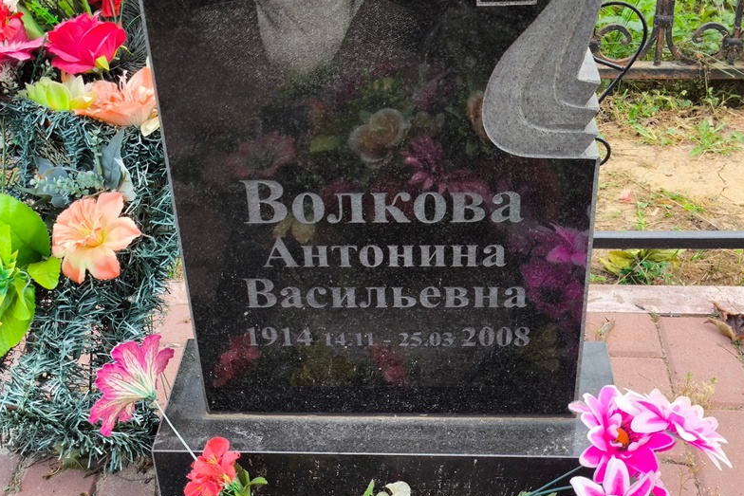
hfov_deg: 37.5
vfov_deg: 25.5
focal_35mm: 53
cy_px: 276
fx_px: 1095
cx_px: 372
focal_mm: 4.71
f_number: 1.7
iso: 50
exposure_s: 1/135
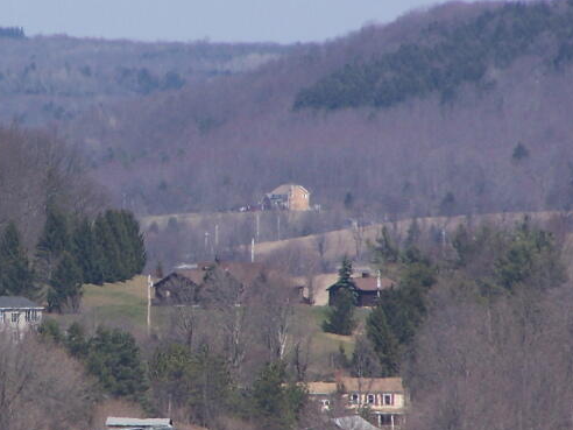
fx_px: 13093
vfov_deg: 1.9
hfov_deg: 2.5
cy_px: 269
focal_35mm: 791
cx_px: 102
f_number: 5
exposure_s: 1/640
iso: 80
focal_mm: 63
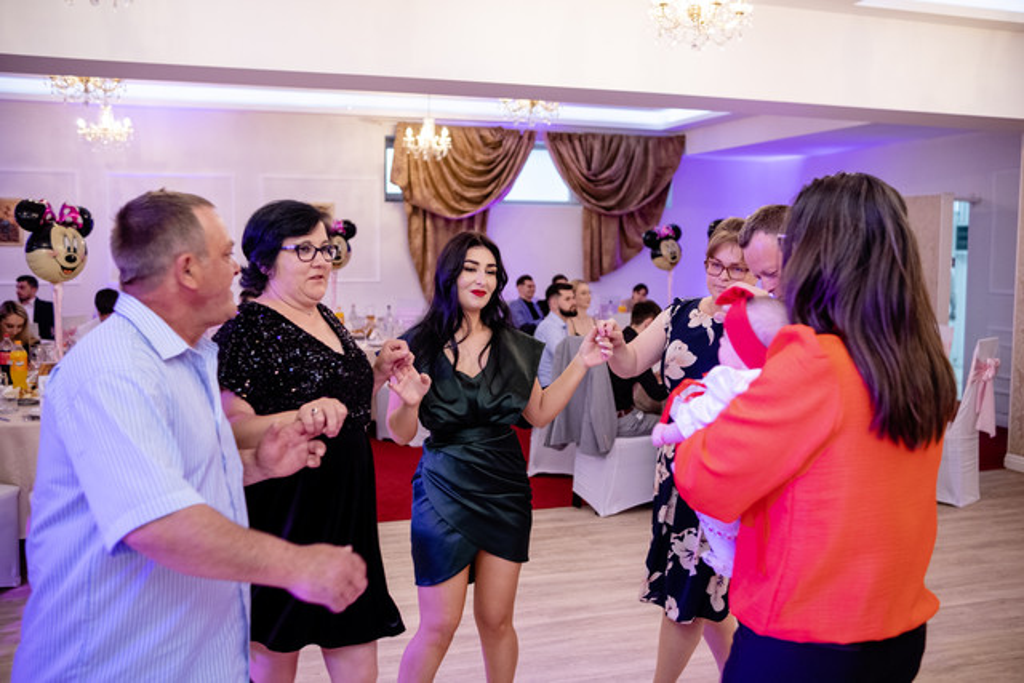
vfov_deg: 37.9
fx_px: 996
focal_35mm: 35
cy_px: 342
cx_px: 512
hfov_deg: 54.4
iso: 800
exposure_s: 1/200
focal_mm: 23
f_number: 2
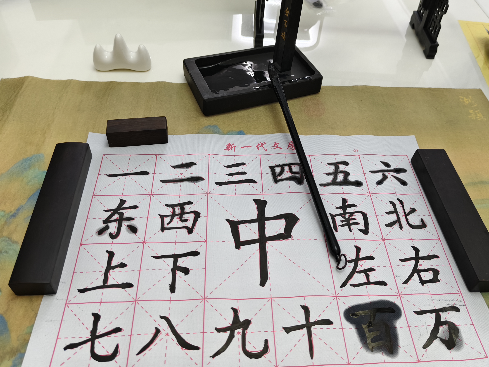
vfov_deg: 46.5
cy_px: 147
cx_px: 254
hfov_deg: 59.9
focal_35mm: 30
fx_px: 424
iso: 496
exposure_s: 1/50
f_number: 1.88
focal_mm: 5.56
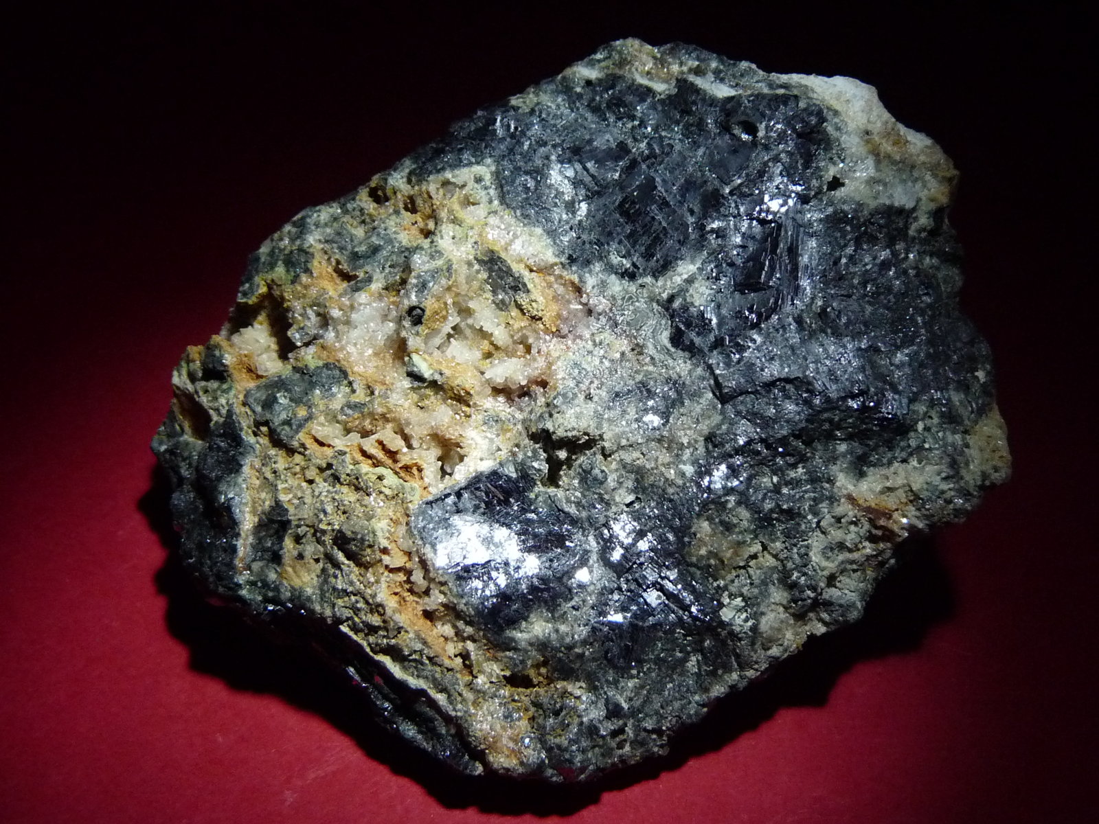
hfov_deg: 42.9
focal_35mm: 44
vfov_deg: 32.9
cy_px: 412
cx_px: 550
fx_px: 1397
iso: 400
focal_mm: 5.6
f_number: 3
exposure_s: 1/5
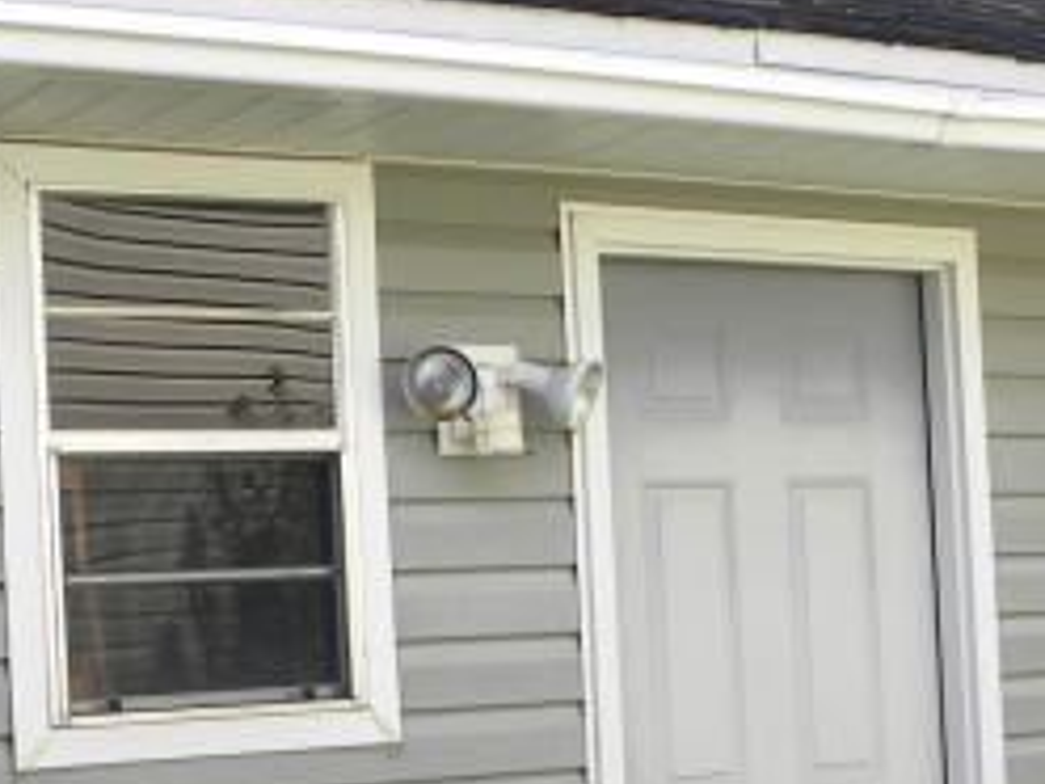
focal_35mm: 84
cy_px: 607
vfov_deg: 17.4
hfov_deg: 23.1
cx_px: 308
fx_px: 2536
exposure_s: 1/130
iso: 64
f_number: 4
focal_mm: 4.6
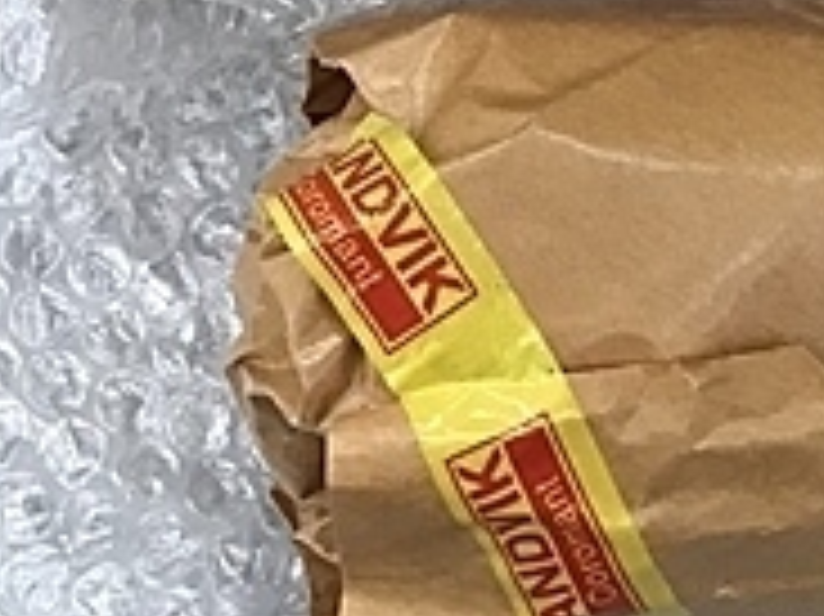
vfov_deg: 14.3
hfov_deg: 19.5
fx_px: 2331
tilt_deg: -70.5
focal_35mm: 98
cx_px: 815
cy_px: -247
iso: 25
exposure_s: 1/30
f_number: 1.8
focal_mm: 3.99
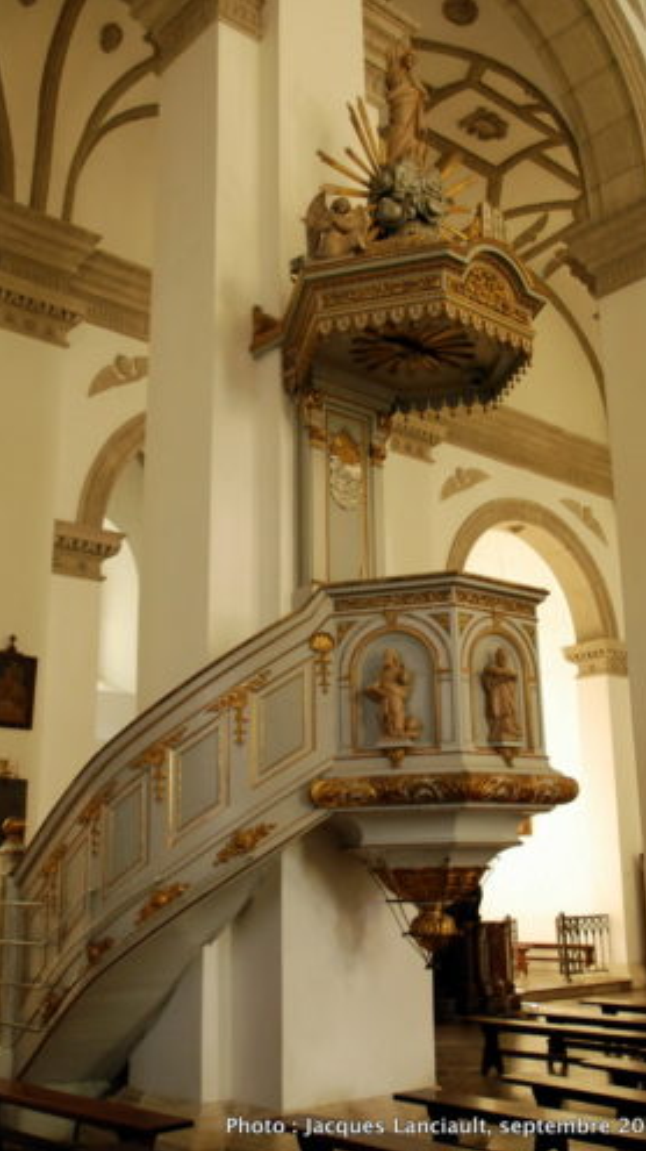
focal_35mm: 35
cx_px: 310
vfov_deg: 56.6
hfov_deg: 33.7
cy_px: 579
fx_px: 1067
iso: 800
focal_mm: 22
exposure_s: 1/50
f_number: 3.8
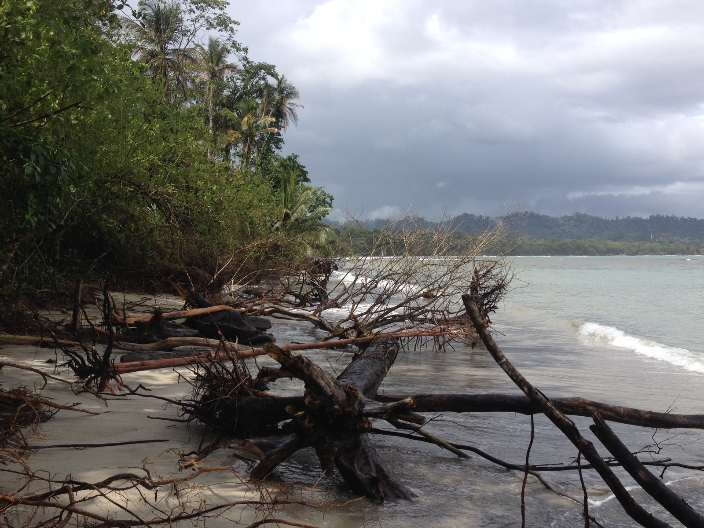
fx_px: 712
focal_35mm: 35
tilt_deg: -4.2
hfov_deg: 52.6
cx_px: 352
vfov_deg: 40.7
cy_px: 264
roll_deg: -0.2
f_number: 2.4
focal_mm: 4.28
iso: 50
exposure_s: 1/1783
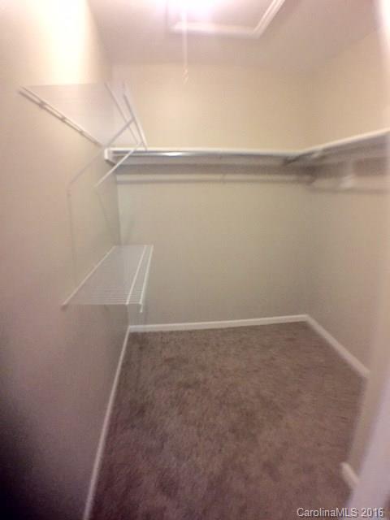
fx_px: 436
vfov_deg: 61.7
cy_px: 260
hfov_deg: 48.2
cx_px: 195
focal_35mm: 29
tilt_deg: -13.2
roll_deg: +0.3
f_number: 2.2
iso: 400
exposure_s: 1/15
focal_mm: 4.15
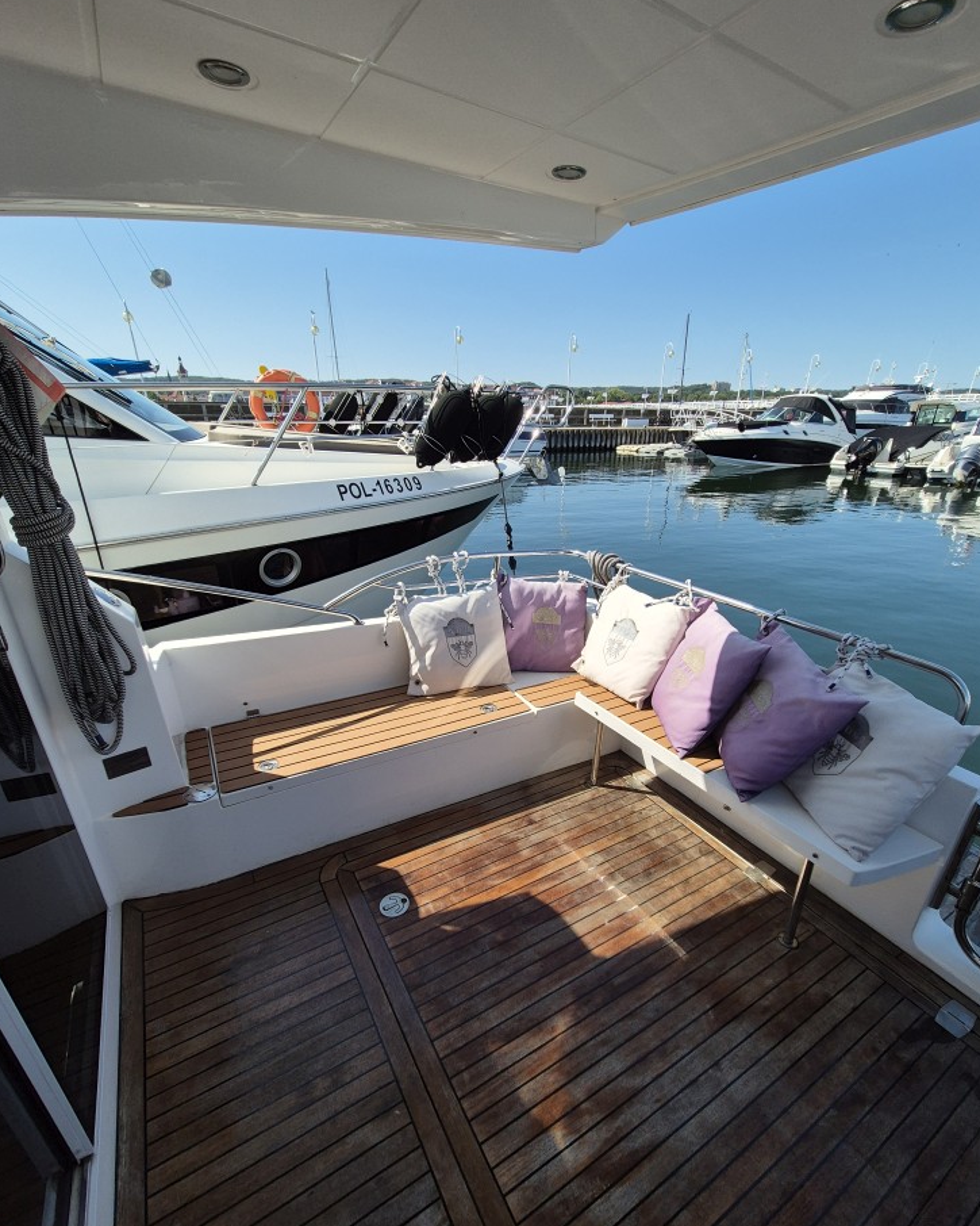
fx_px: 507
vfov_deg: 100.5
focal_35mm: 14
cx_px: 499
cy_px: 656
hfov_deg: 88.0
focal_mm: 2.2
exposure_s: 1/1900
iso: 50
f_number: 2.2
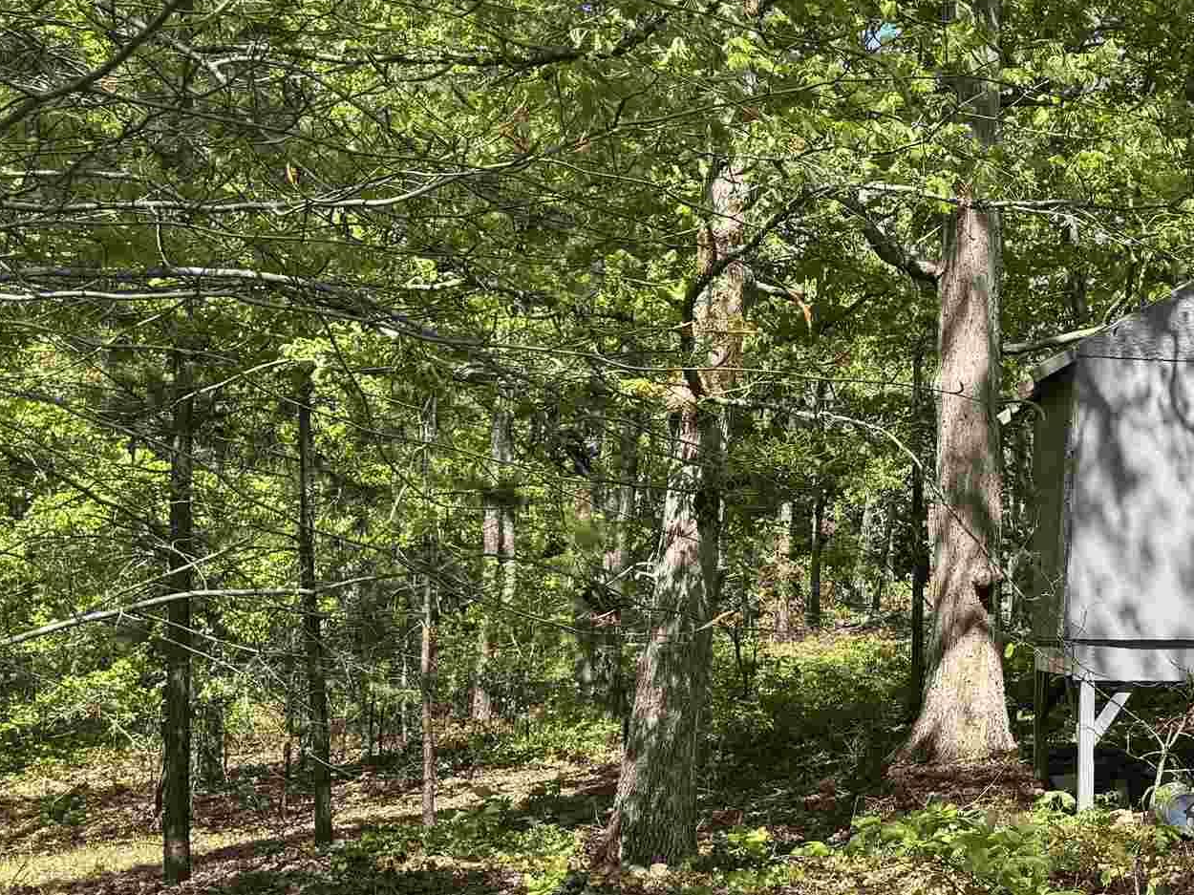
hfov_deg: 29.8
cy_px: 413
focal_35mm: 59
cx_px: 1278
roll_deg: -0.3
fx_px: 2035
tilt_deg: +7.8
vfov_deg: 24.8
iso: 80
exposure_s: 1/1238
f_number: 1.78
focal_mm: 6.76
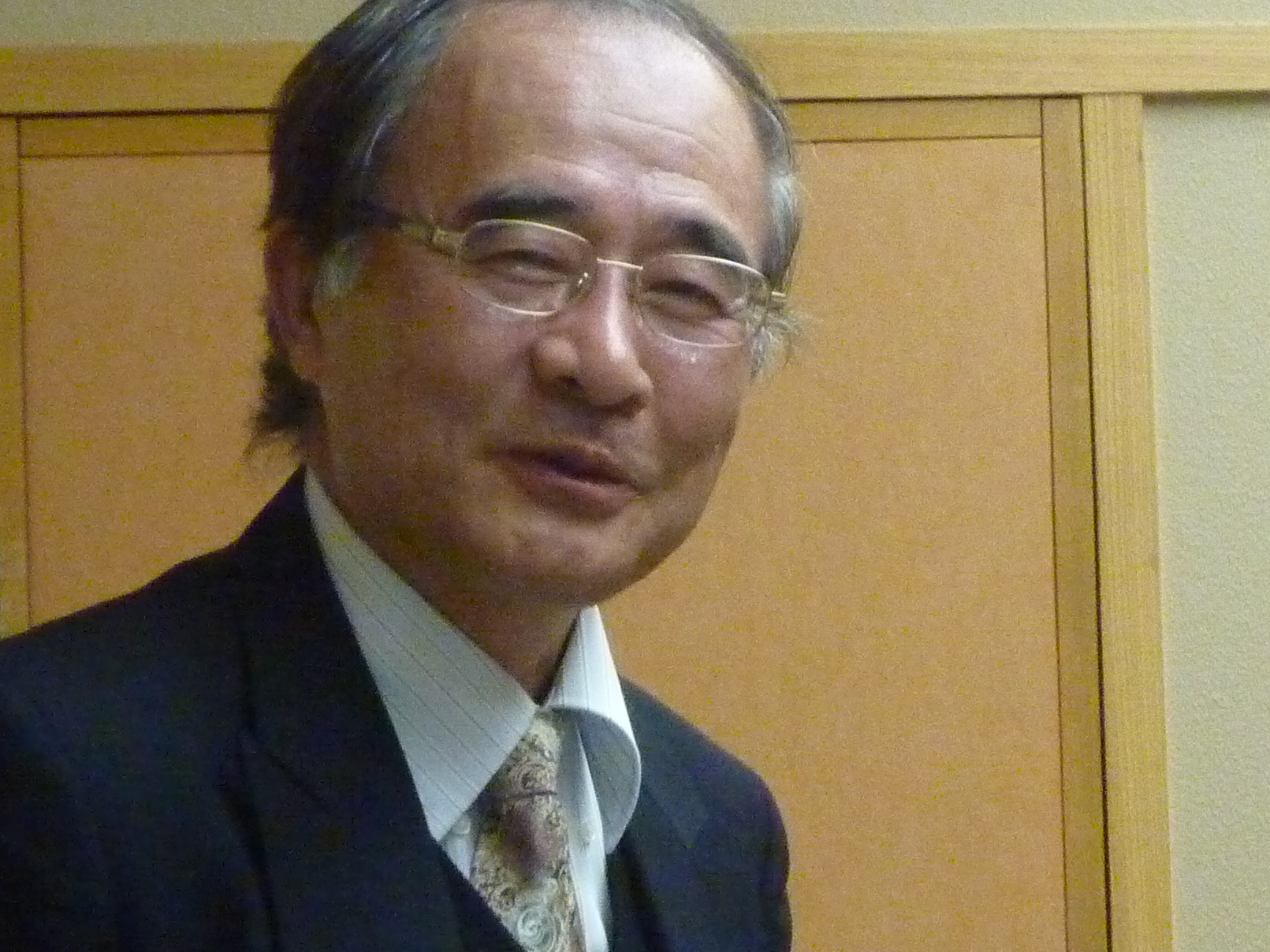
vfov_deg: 4.7
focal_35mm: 314
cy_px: 450
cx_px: 594
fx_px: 11519
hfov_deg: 6.3
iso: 800
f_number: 4.5
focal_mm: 22.5
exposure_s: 1/25
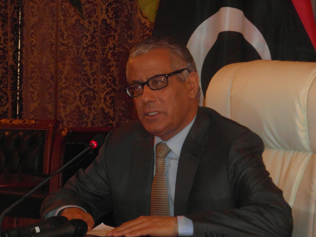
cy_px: 118
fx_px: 1625
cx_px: 158
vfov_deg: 8.3
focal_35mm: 178
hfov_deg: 11.1
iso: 640
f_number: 4.4
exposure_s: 1/60
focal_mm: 28.9
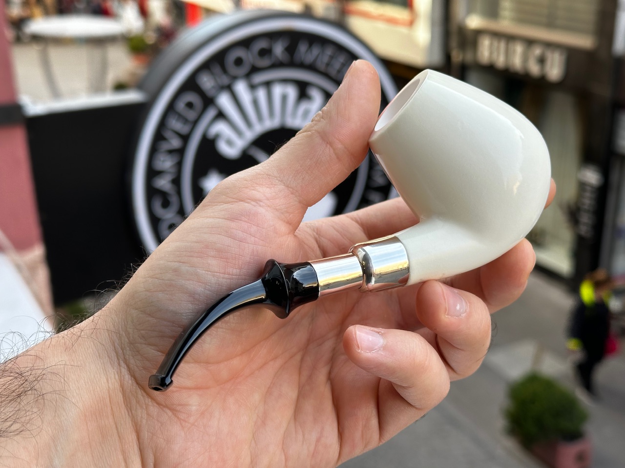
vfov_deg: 30.3
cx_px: 312
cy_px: 234
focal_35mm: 48
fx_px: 867
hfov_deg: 39.7
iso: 64
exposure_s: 1/358
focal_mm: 6.86
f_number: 1.78
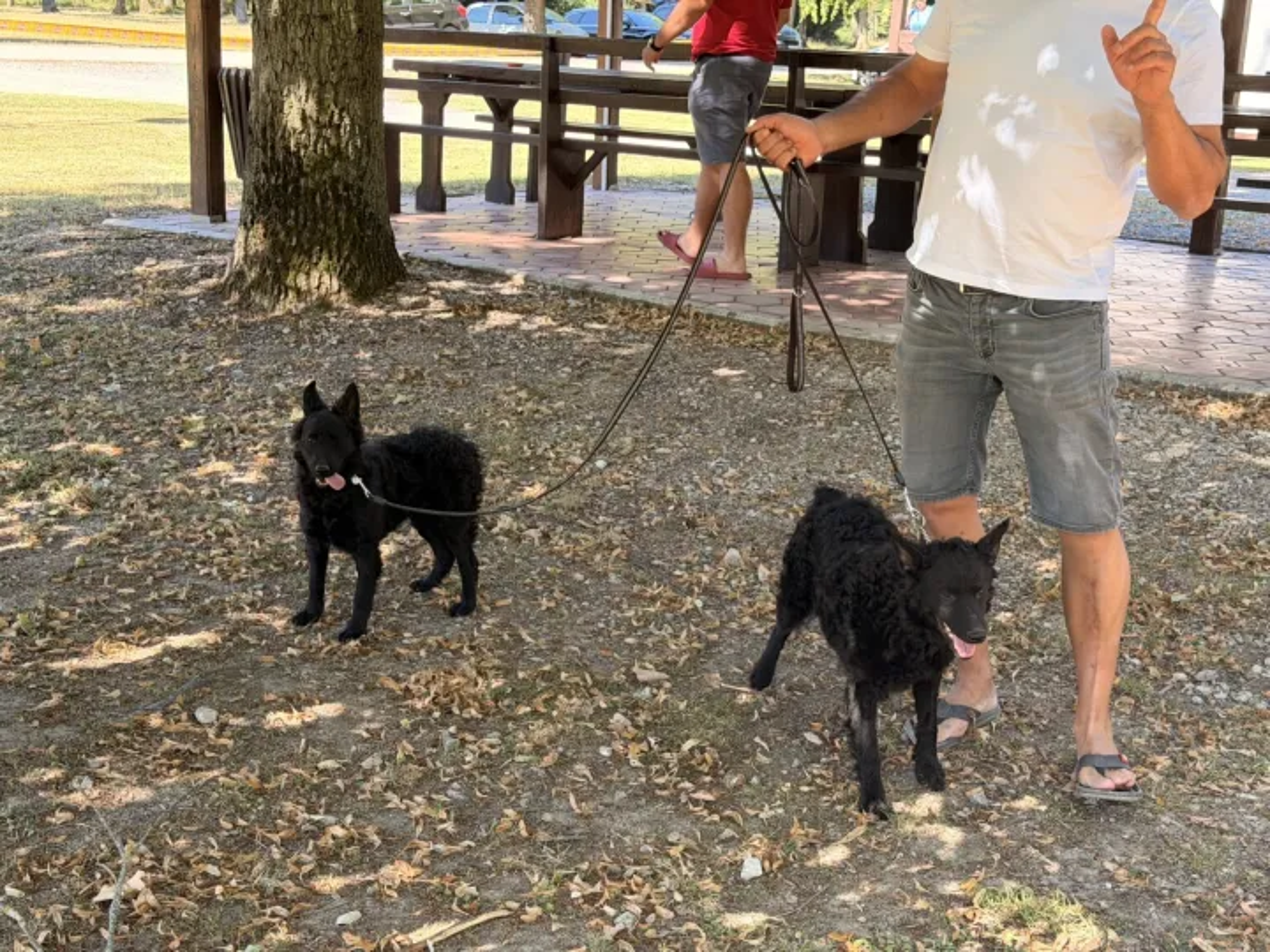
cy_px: 476
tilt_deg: -14.8
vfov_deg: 30.3
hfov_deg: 39.7
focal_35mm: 48
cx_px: 635
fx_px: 1761
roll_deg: -2.4
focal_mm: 6.76
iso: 64
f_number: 1.78
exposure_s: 1/186
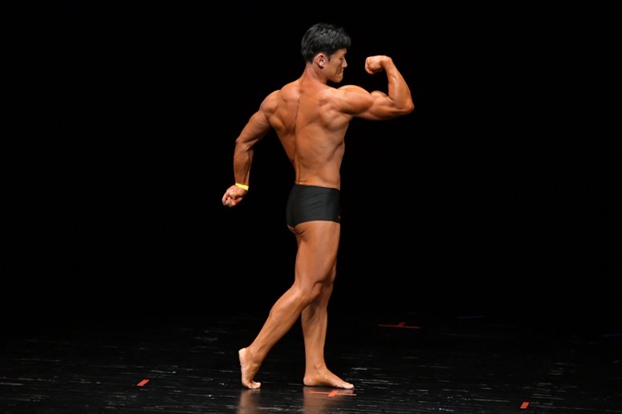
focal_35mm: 300
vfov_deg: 4.6
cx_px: 311
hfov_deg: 6.9
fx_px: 5181
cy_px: 207
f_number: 5.6
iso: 3200
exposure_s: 1/400
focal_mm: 200
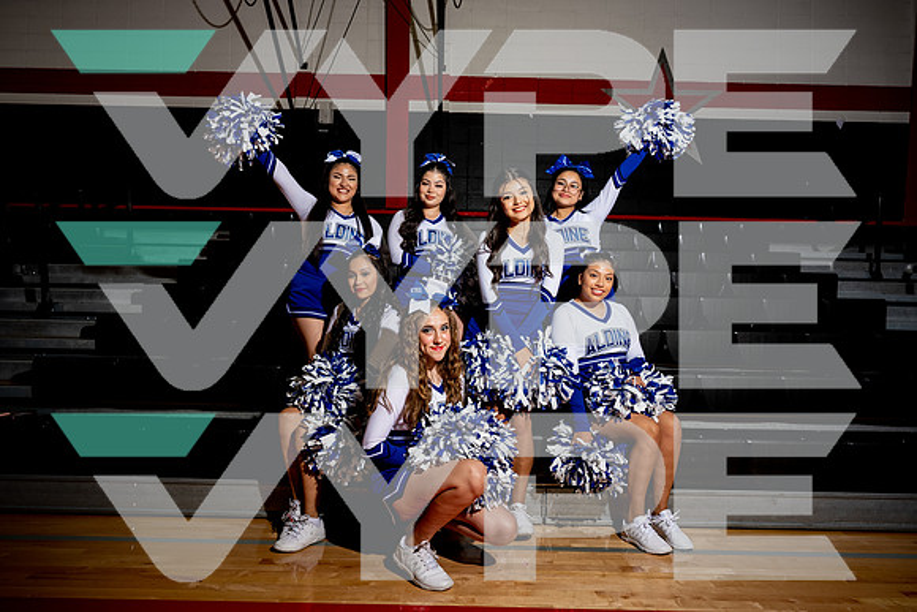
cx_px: 458
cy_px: 306
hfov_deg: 73.7
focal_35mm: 24
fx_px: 611
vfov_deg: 53.2
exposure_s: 1/160
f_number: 5.6
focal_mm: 24
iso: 100
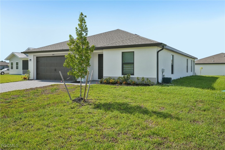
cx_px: 112
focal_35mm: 30
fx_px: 184
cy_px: 75
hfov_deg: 62.8
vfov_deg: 44.2
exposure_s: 1/1250
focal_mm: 29.5
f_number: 8
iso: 400
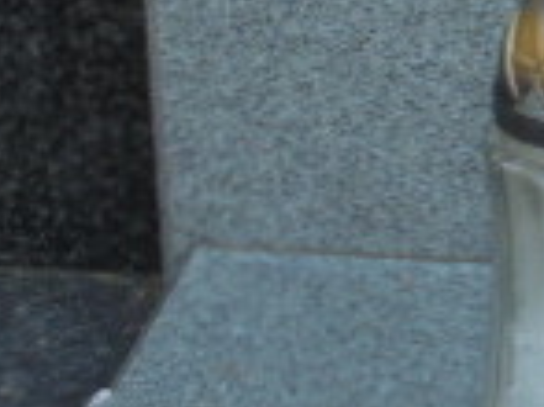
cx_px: 1007
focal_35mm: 244
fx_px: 3831
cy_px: -418
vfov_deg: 5.9
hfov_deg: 7.8
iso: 100
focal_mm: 10.1
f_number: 5.2
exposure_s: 1/60
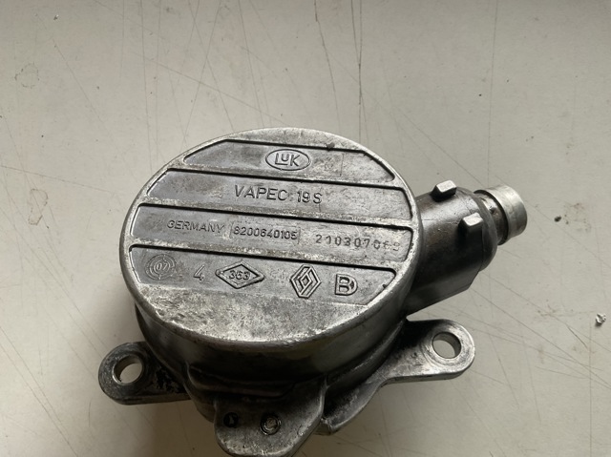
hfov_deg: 61.7
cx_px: 306
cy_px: 228
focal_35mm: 29
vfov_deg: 48.2
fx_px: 511
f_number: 1.8
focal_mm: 3
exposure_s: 1/60
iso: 40
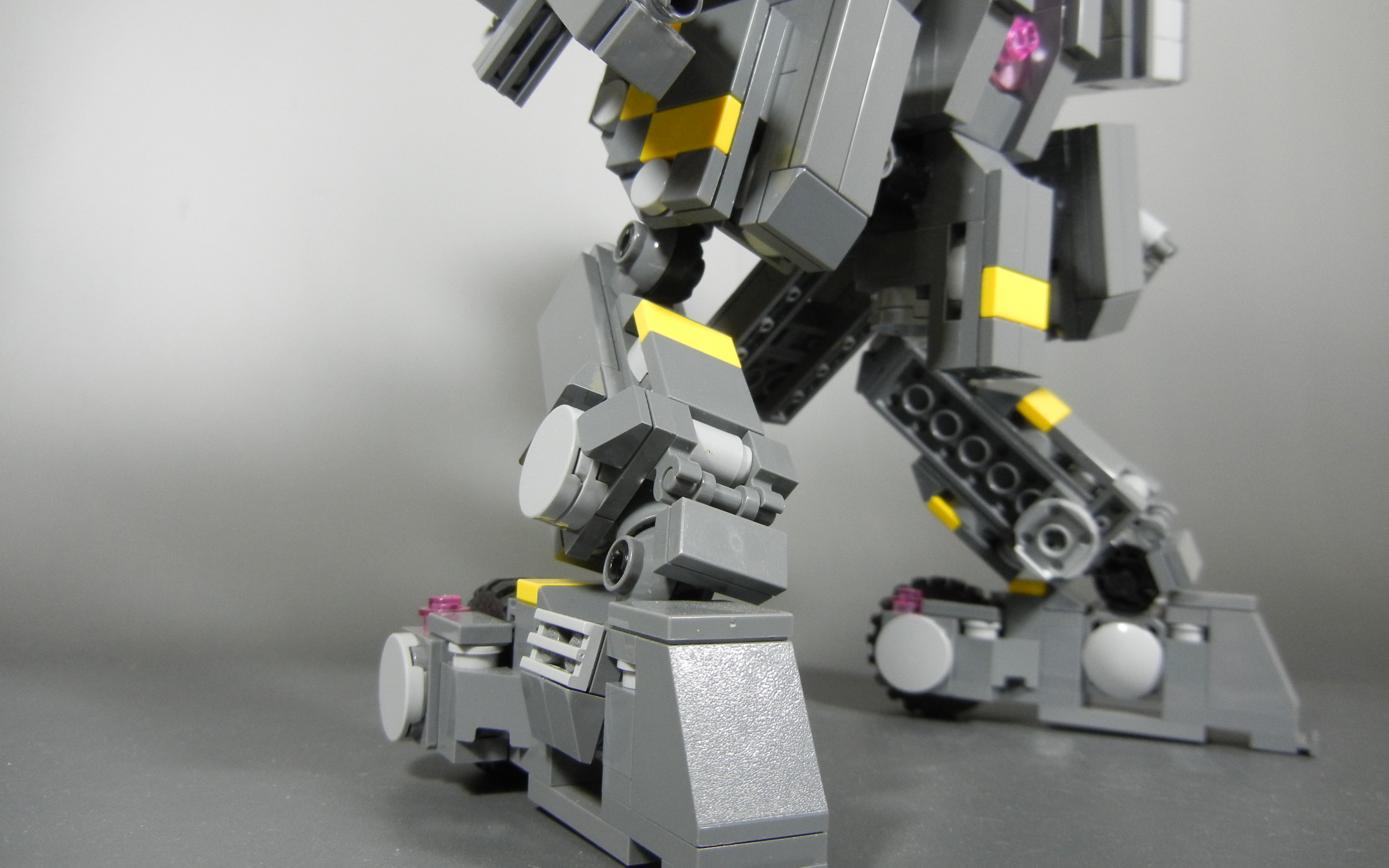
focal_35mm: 32
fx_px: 1211
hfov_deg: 59.7
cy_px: 457
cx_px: 693
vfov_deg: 39.4
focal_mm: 5.4
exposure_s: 1/40.2
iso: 400
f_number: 3.5
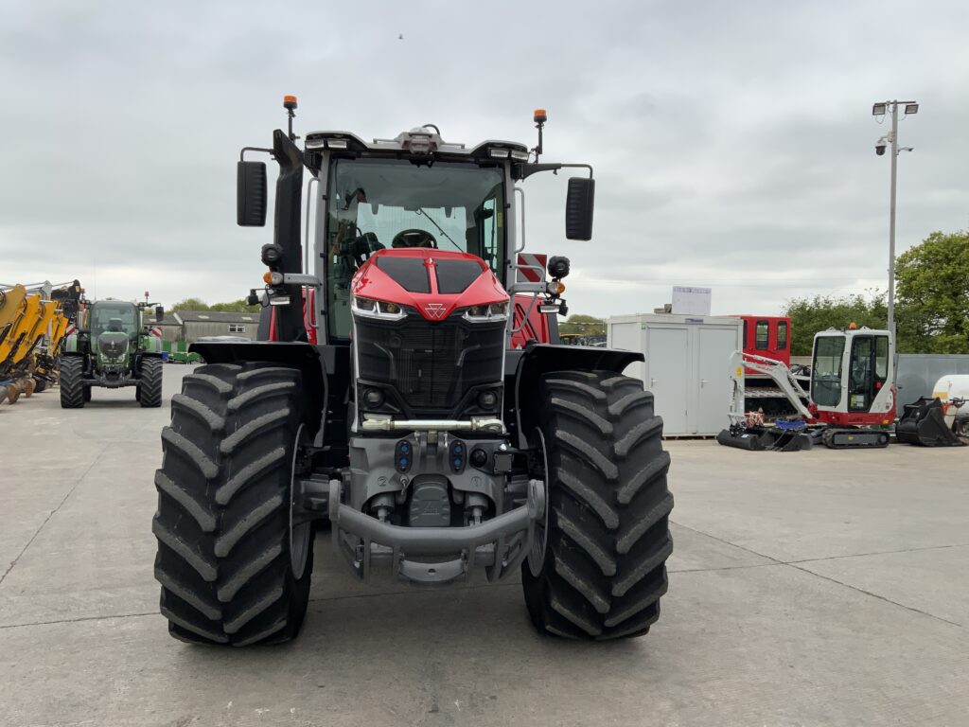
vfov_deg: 48.2
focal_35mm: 29
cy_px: 364
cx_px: 484
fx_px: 812
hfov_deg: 61.7
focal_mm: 3
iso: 16
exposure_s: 1/284
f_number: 1.8
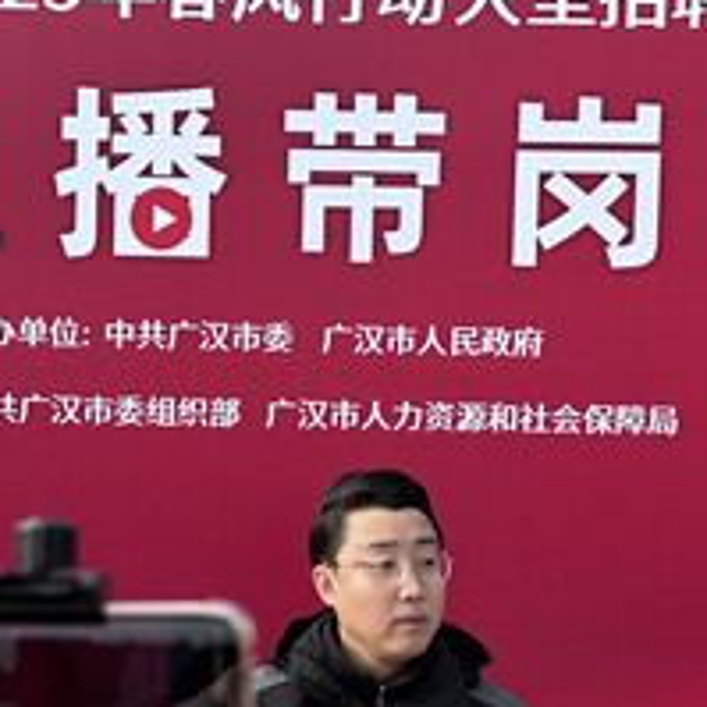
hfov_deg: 21.6
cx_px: 224
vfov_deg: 21.5
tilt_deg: -2.0
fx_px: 1849
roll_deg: -1.1
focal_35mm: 80
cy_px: 519
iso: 80
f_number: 1.78
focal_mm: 6.86
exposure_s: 1/1171
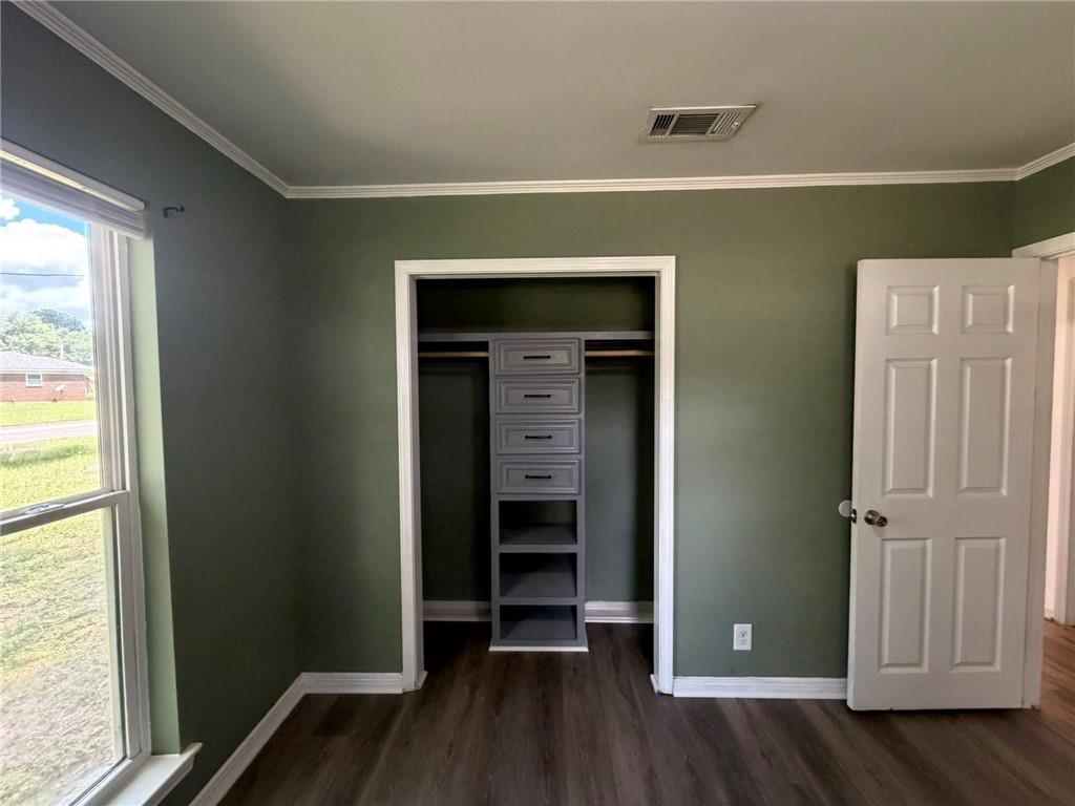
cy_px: 403
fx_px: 435
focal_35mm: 14
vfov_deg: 85.7
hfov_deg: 102.1
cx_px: 538
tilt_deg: -2.7
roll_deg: +0.5
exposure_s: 1/60
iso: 500
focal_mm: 2.22
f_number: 2.2
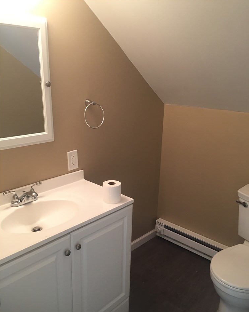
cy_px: 169
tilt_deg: -20.7
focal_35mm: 31
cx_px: 126
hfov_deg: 47.1
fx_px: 286
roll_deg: -0.1
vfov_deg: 57.1
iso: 100
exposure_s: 1/30
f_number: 2.2
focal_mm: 4.15
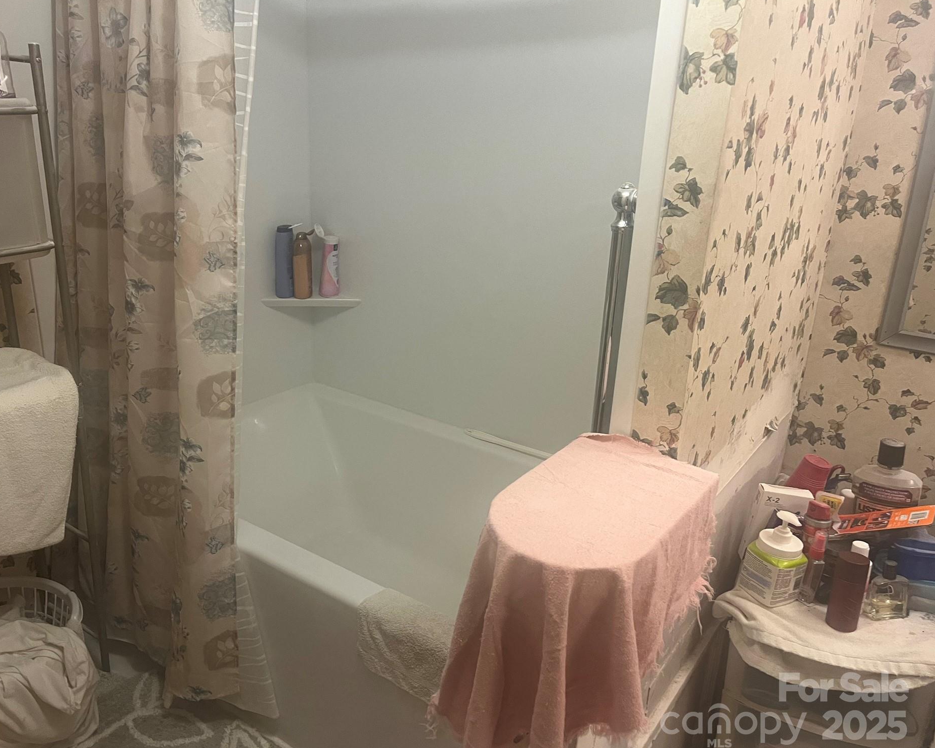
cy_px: 380
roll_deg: -1.0
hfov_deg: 62.1
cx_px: 429
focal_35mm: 28
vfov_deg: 51.5
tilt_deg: -19.2
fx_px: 775
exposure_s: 1/60
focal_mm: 5.1
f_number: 1.6
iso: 200
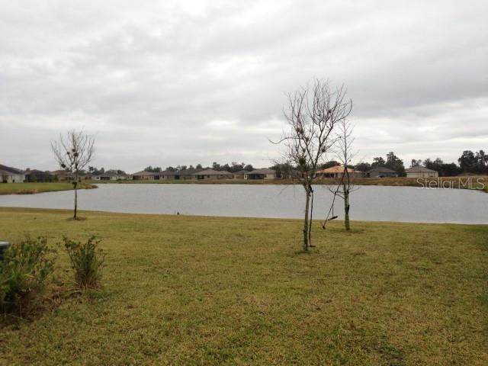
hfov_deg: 55.4
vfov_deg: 42.9
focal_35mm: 33
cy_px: 183
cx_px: 244
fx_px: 465
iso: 50
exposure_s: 1/226
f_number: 2.4
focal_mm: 4.13
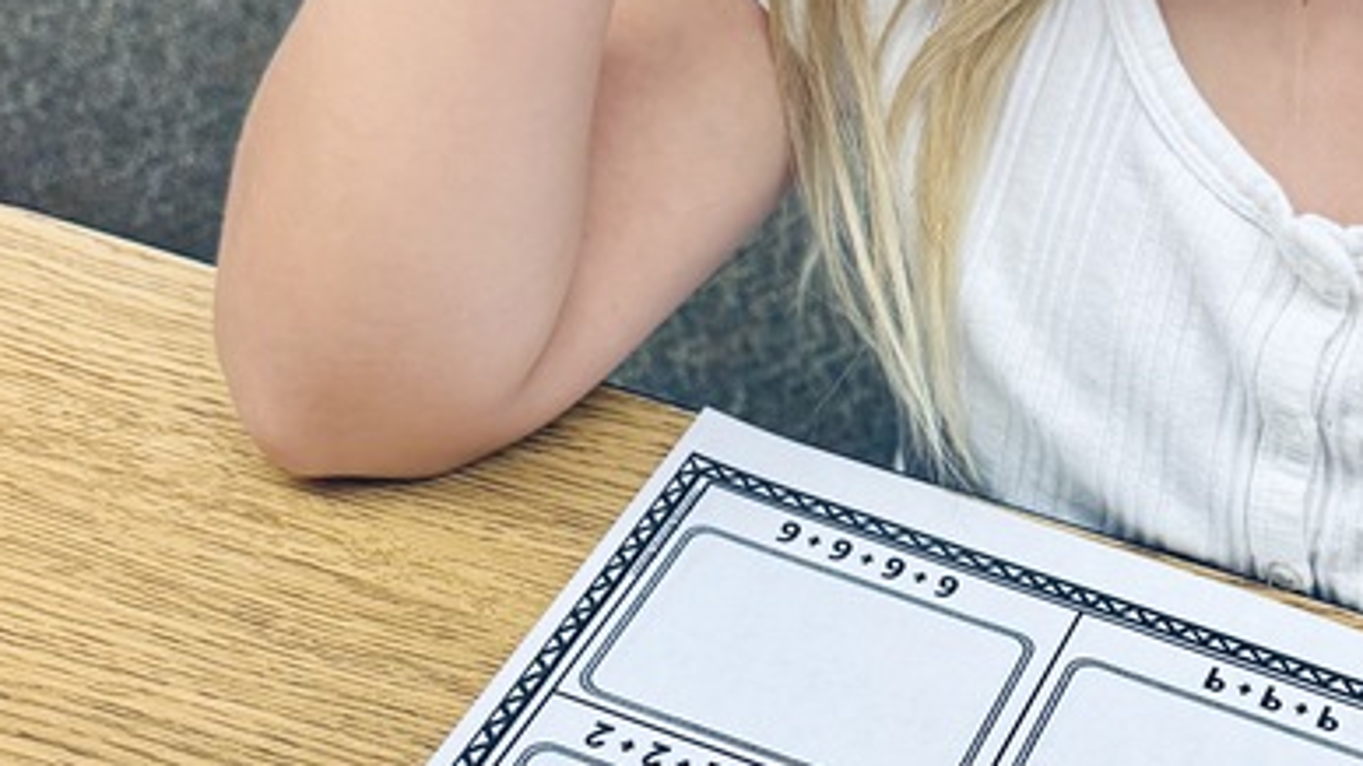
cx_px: 1170
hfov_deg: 29.6
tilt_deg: -47.1
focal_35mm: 69
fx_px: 2493
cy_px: 492
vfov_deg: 17.4
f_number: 1.78
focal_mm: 6.76
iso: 160
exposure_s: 1/120
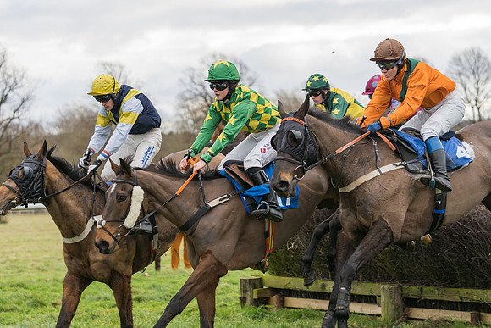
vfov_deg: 13.0
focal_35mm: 105
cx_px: 246
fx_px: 1432
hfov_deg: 19.5
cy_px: 164
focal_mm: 70
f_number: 2.8
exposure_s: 1/1000
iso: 400
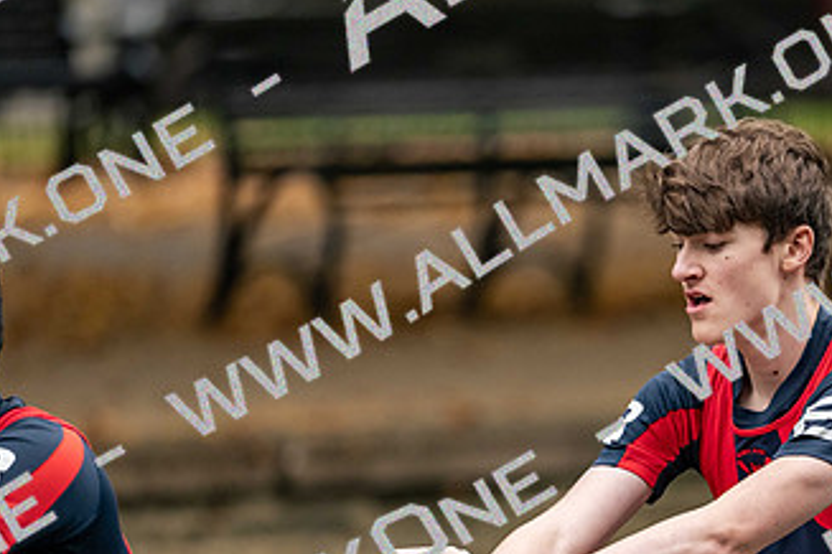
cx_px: 481
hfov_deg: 2.9
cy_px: 443
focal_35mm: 709
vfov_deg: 1.9
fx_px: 16384
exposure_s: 1/2500
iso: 2500
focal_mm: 400
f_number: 4.5
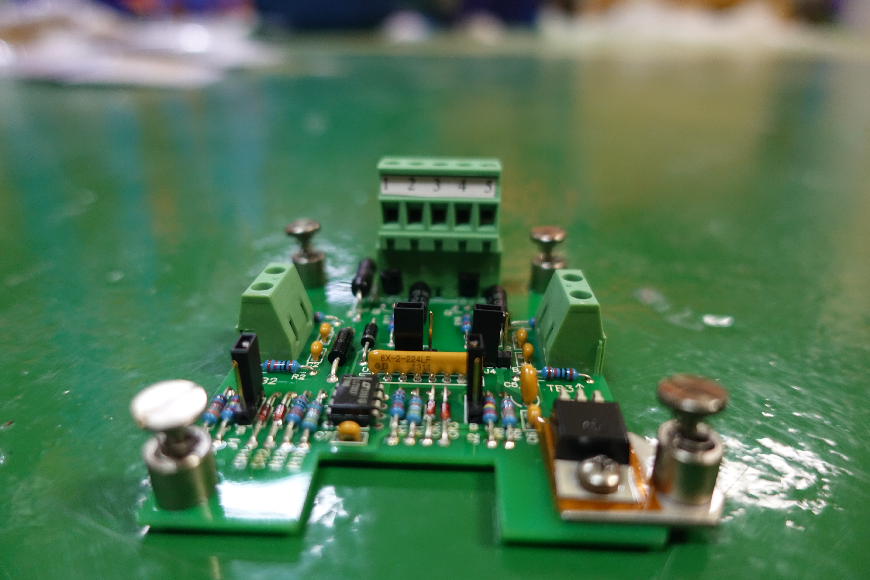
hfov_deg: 73.7
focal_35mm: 24
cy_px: 290
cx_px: 435
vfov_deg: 53.1
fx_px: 580
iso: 500
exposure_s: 1/30
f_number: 1.8
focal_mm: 8.8
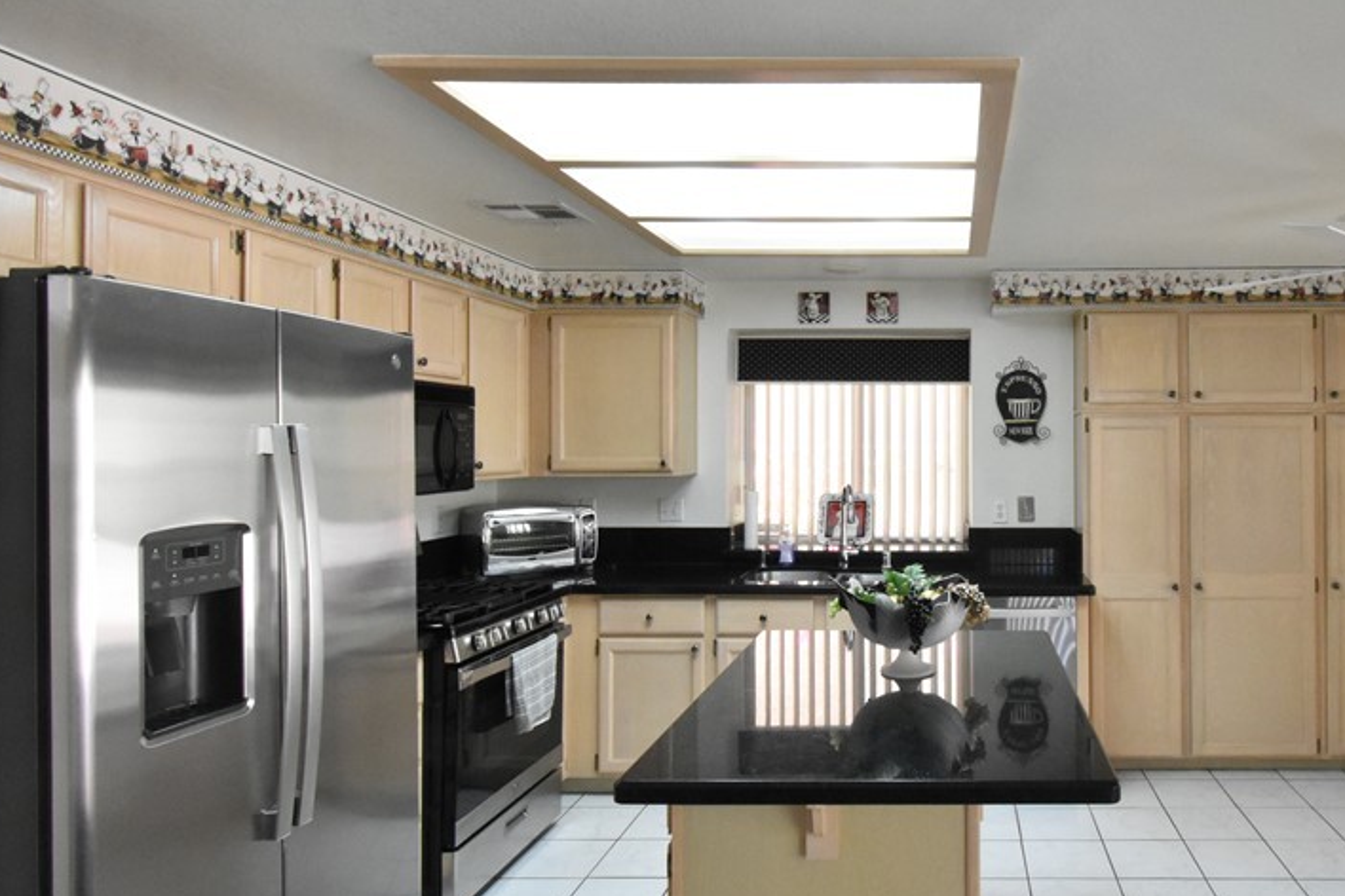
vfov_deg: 55.1
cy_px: 423
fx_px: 859
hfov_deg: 72.8
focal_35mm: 23
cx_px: 942
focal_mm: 10
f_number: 16
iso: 4000
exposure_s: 1/20
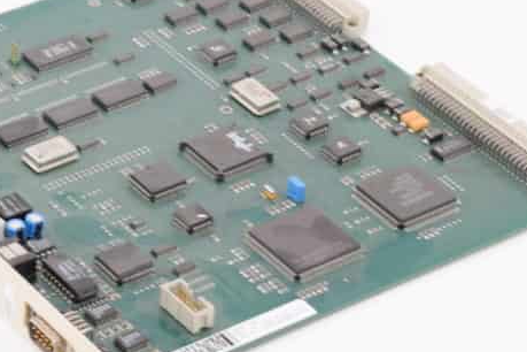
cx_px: 122
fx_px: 2942
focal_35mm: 201
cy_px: 124
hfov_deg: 10.2
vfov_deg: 6.8
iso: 200
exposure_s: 1/25
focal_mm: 60
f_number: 14
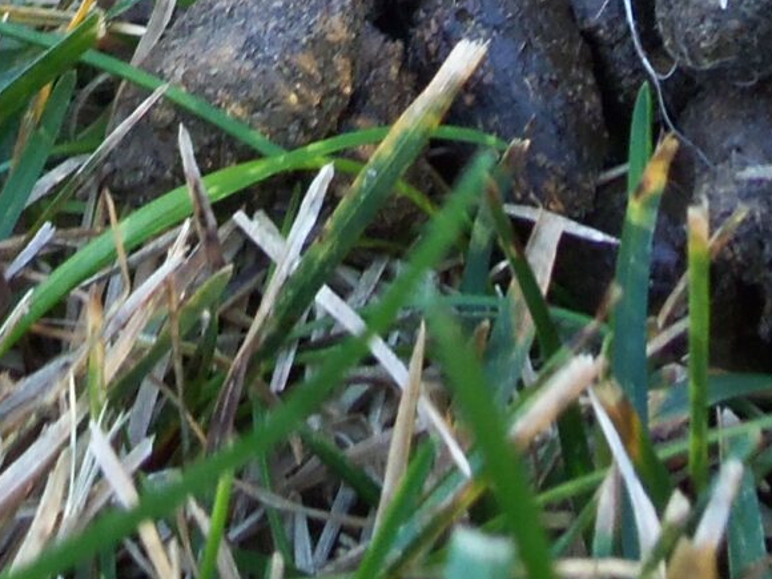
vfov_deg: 10.6
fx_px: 2855
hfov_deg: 15.3
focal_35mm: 128
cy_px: -579
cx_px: 153
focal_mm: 5.2
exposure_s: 1/30
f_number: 3.4
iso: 100
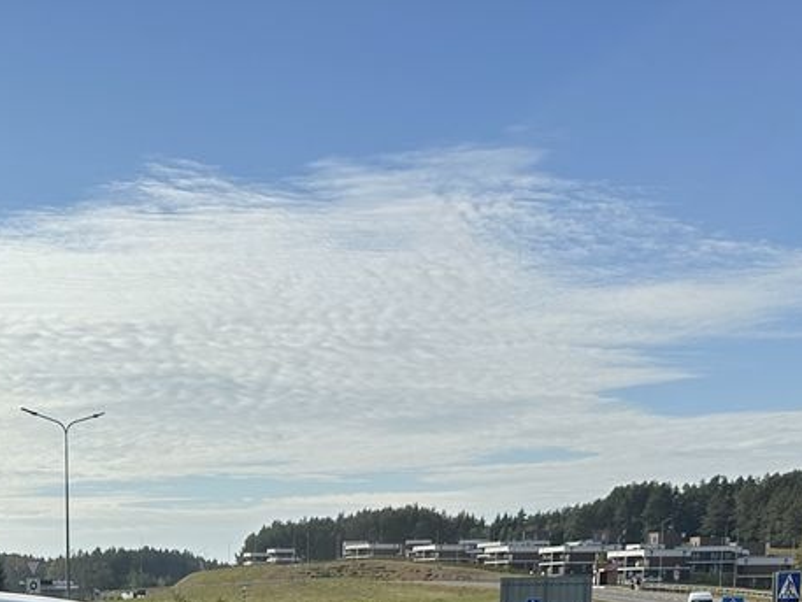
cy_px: 786
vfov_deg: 21.1
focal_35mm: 63
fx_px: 1460
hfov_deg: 30.0
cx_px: 163
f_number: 1.78
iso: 80
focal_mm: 6.86
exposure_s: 1/6211
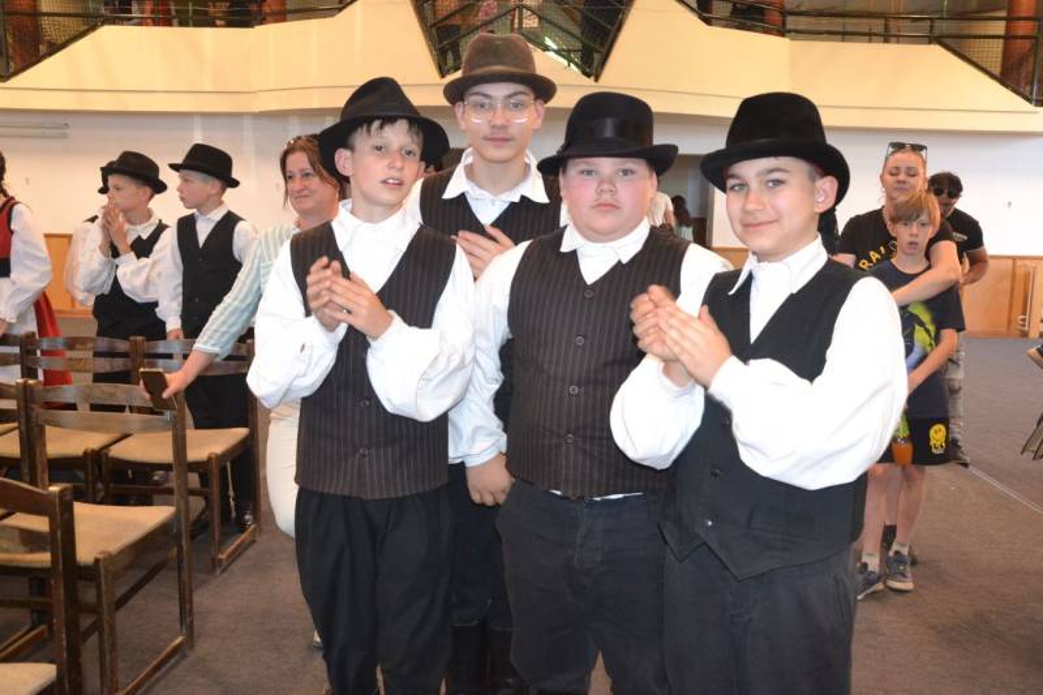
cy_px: 348
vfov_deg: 41.7
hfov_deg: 59.5
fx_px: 912
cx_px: 522
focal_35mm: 32
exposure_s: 1/60
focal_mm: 21
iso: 1800
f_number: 3.8
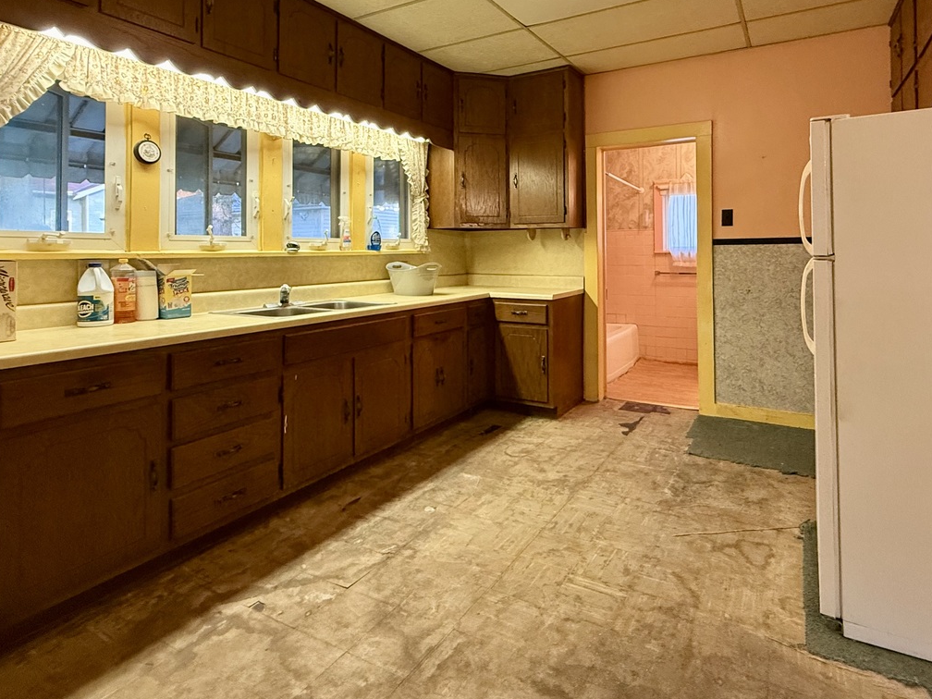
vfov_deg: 64.7
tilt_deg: -0.2
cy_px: 250
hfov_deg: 81.4
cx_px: 523
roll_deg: +0.1
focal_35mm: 20
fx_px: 538
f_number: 2.2
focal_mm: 2.22
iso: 400
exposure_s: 1/60
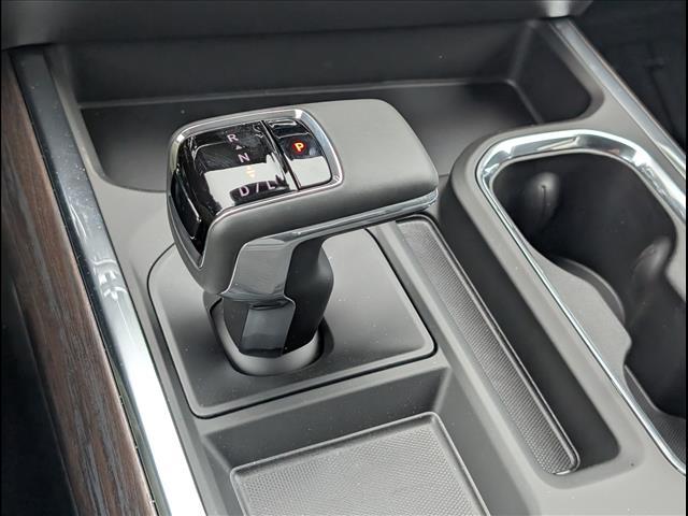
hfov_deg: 38.9
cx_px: 344
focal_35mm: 49
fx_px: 974
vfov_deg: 29.7
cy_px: 258
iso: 207
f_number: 1.68
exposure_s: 1/435
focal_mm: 6.9
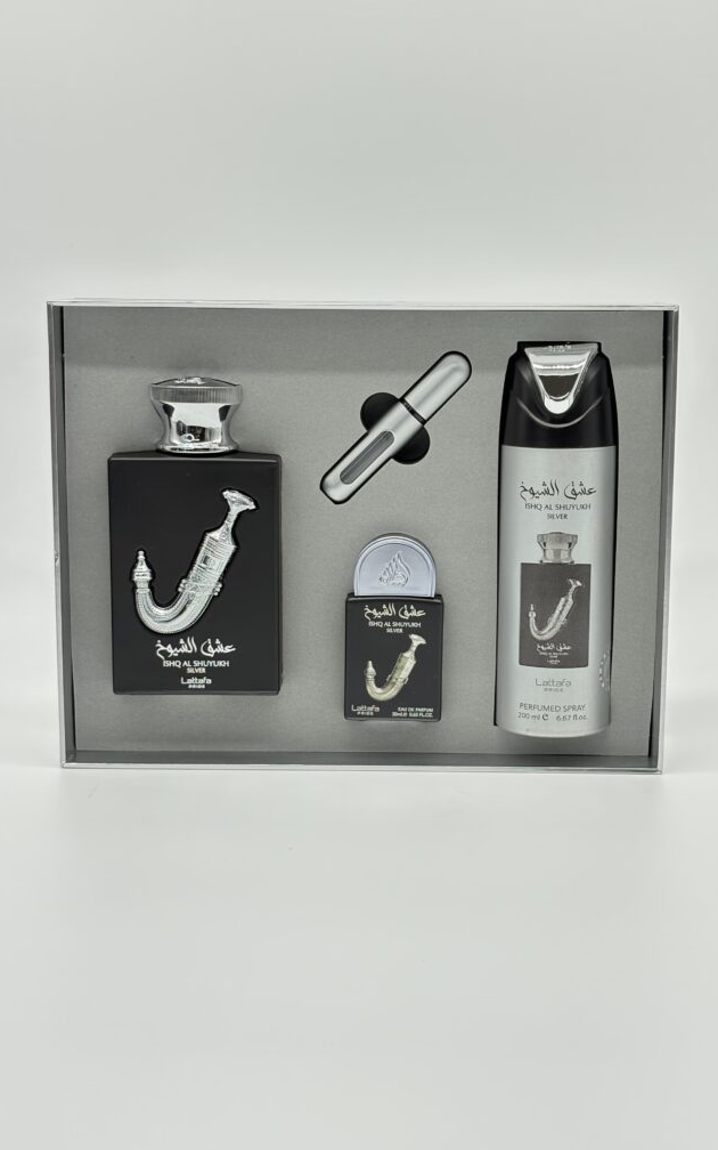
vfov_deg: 36.3
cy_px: 576
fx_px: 1753
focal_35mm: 56
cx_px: 397
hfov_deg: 23.1
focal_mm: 5.96
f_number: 1.6
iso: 40
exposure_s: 1/178
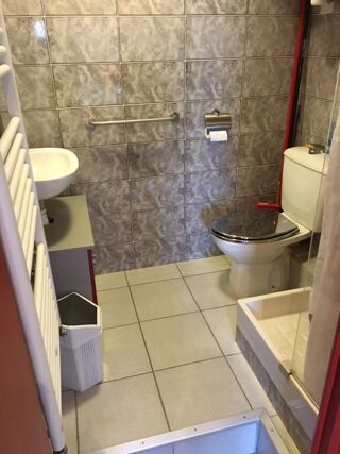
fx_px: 380
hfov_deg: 48.2
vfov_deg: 61.7
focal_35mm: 29
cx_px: 170
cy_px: 227
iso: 250
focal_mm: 4.15
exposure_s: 1/17
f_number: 2.2
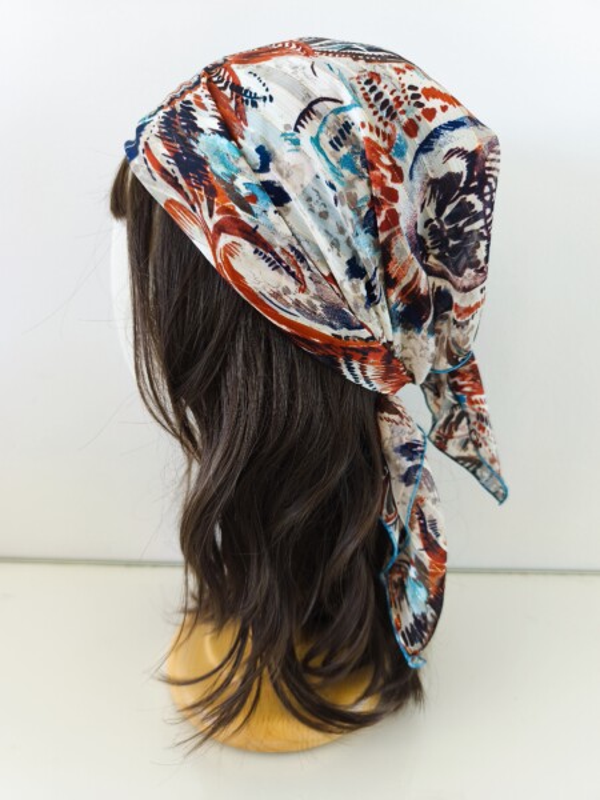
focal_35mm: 23
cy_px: 400
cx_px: 300
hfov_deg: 58.9
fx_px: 532
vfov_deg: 73.9
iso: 50
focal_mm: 6.14
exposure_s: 1/20
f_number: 1.65
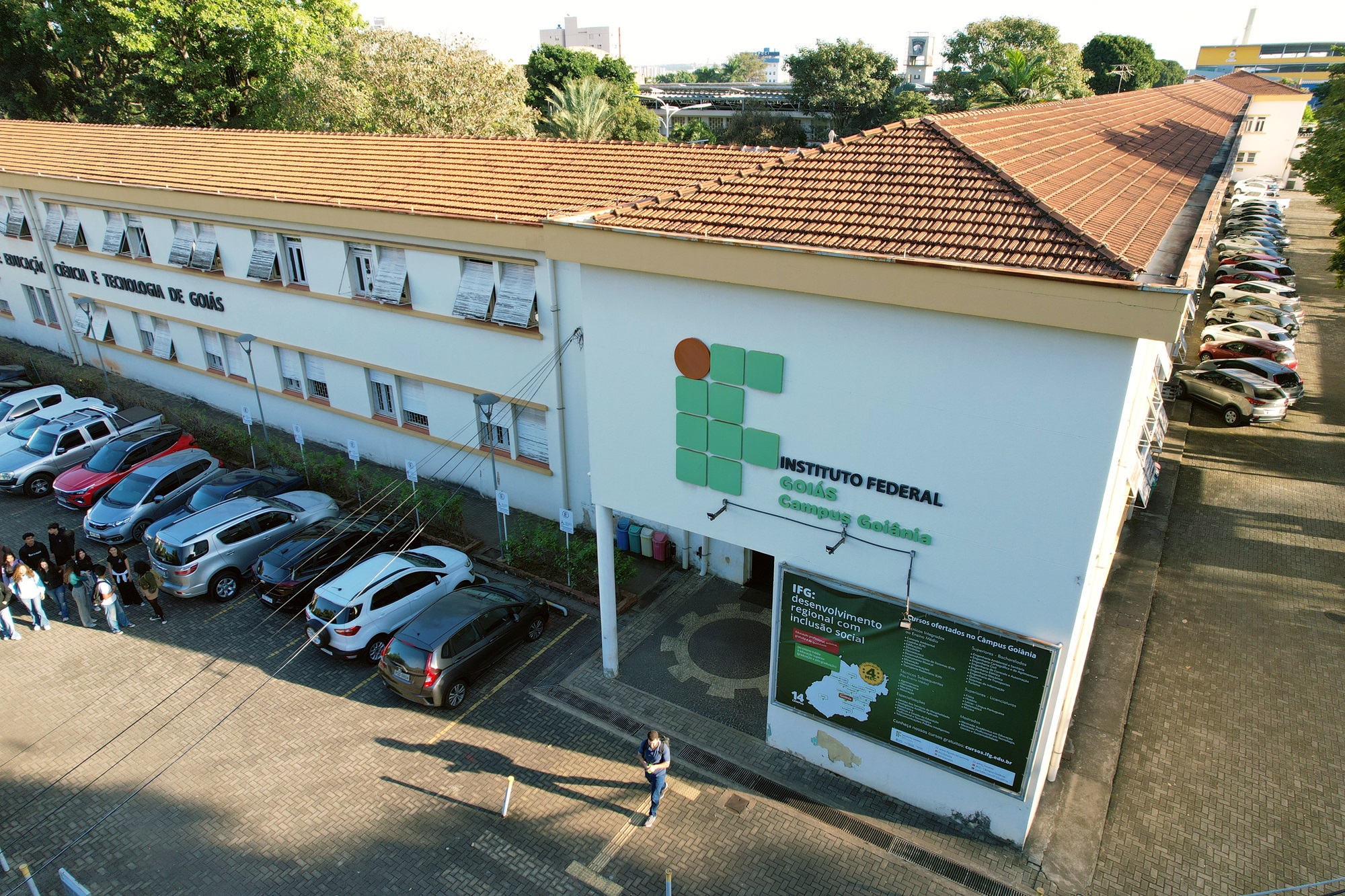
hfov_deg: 78.6
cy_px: 448
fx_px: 822
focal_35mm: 22
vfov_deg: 57.2
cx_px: 672
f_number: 2.8
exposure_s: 1/640
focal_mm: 8.38
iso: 100
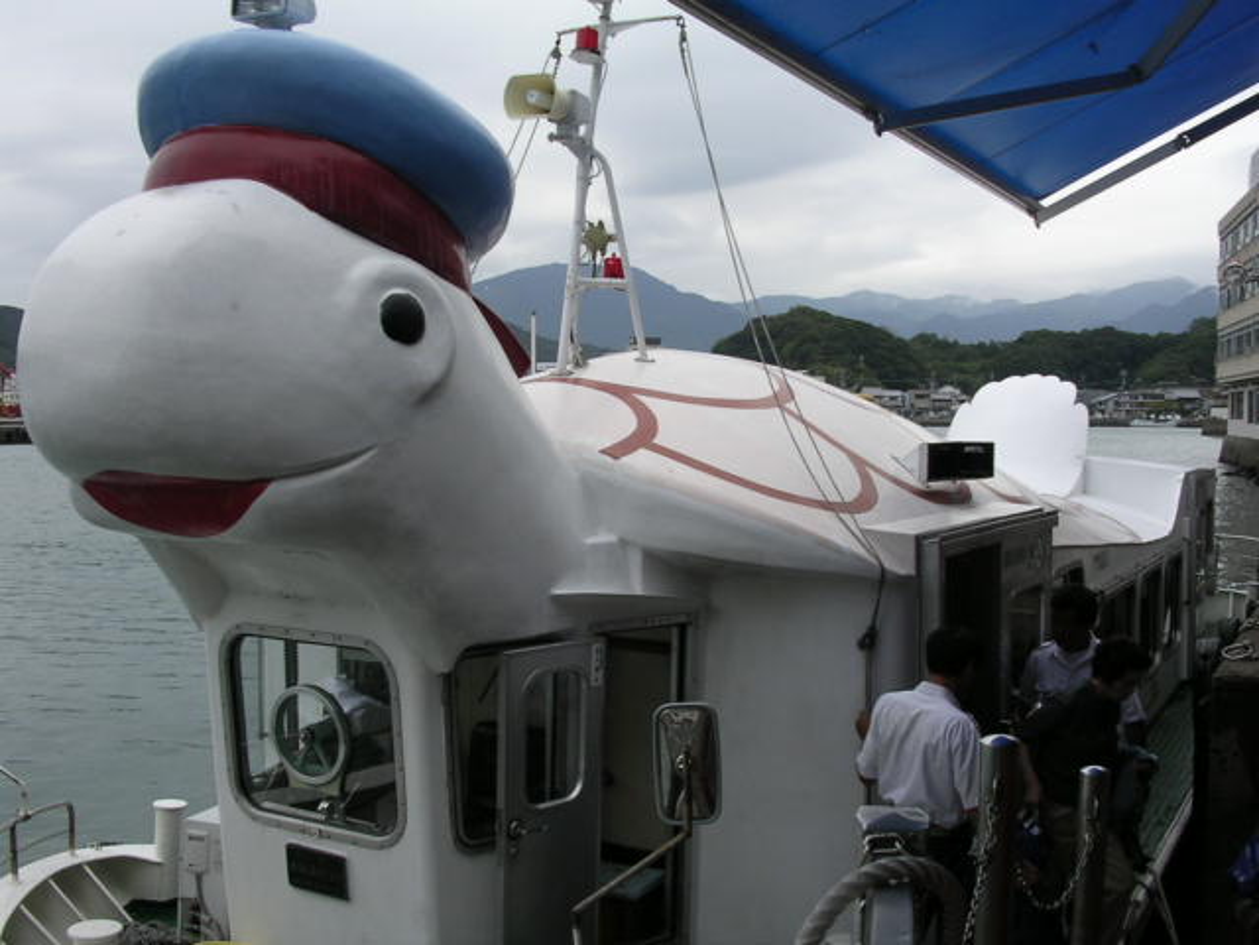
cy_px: 472
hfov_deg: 49.0
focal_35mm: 38
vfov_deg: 37.7
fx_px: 1382
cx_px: 630
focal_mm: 5.8
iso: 100
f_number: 5.6
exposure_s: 1/157
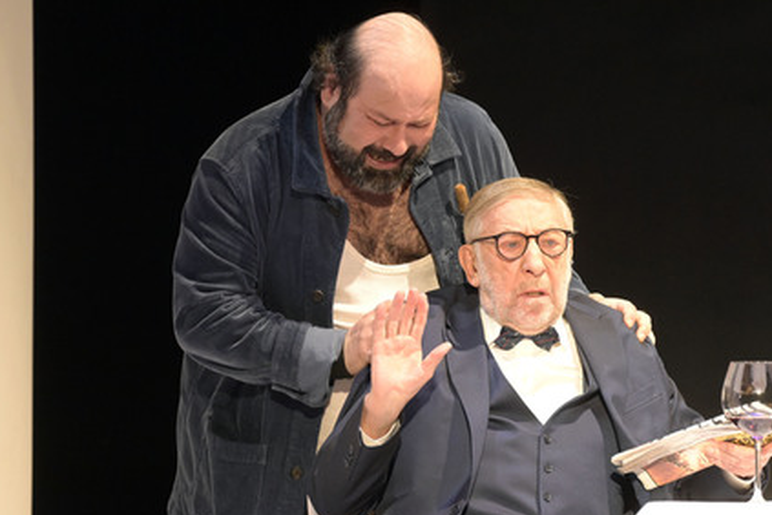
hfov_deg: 6.0
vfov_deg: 4.0
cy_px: 258
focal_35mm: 341
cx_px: 391
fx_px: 7312
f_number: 5.6
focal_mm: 320
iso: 12800
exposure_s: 1/320
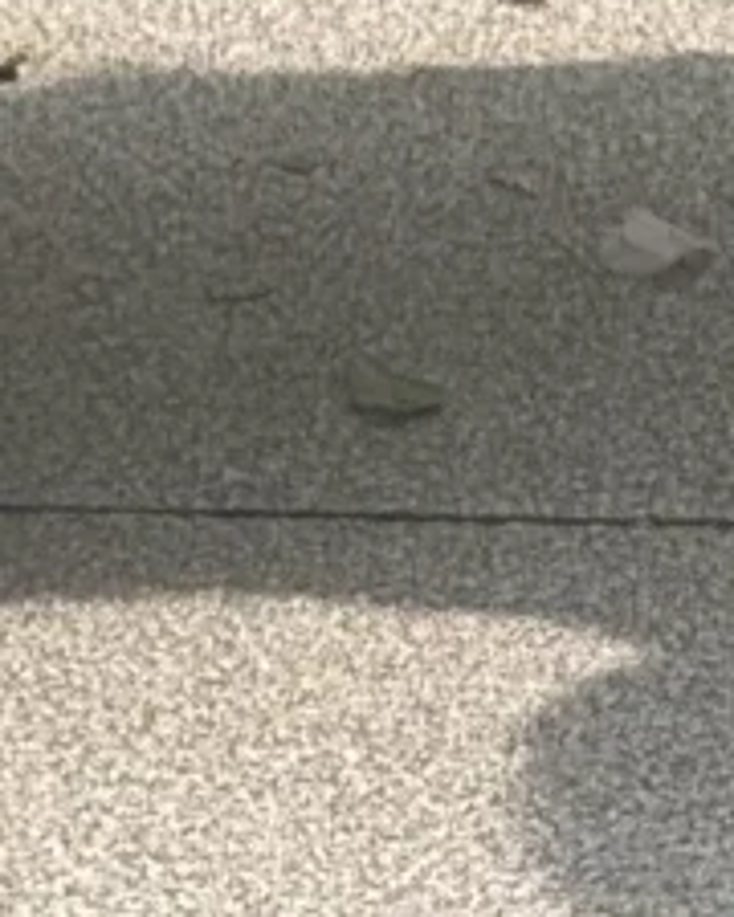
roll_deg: -0.3
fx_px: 20312
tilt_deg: -15.2
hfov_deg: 2.1
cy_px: -1818
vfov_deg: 2.6
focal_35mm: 748
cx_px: 1778
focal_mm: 15.66
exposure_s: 1/1114
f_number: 2.8
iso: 64
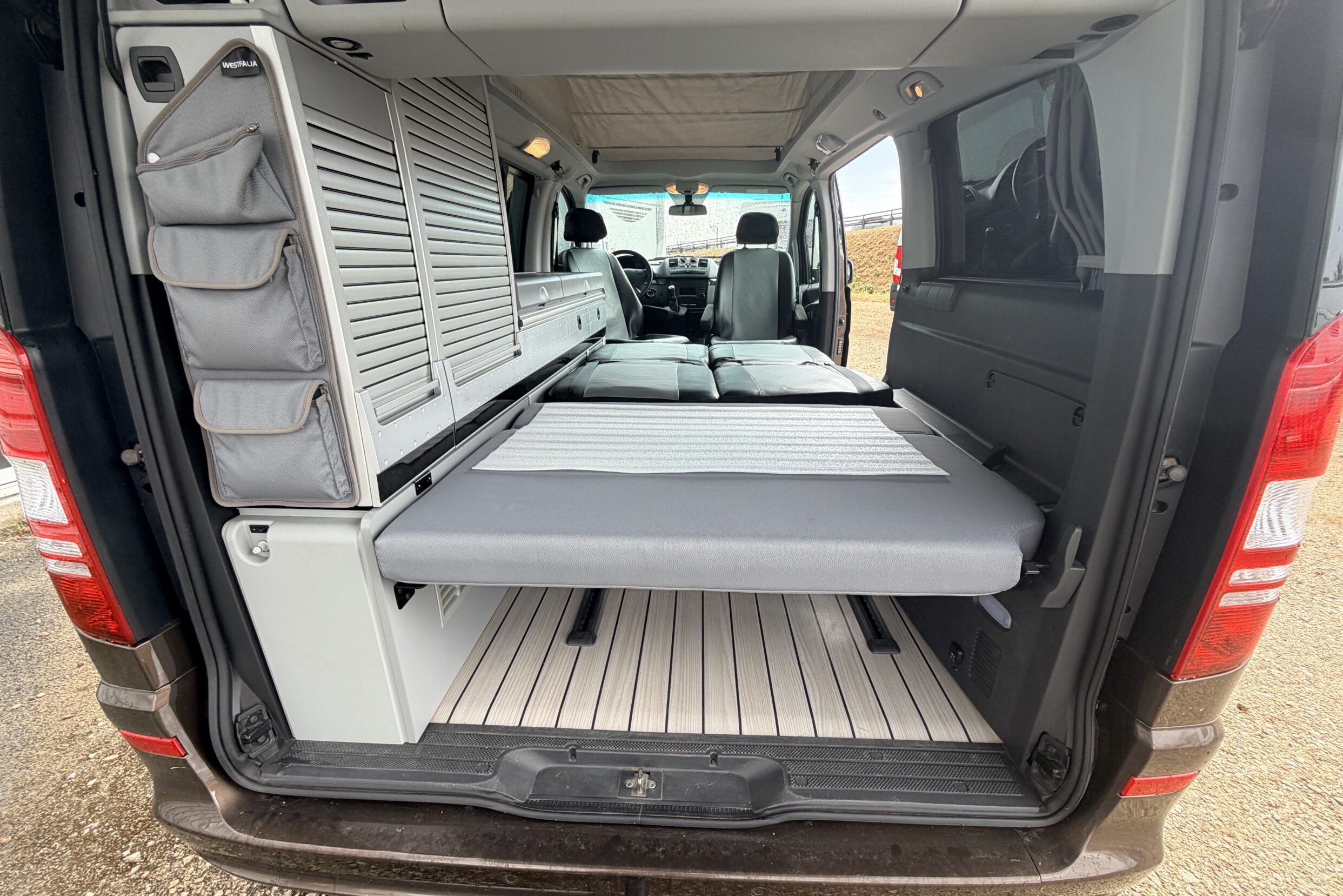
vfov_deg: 77.2
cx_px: 671
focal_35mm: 15
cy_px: 478
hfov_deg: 100.4
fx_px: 560
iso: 64
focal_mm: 2.22
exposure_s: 1/121
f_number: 2.2
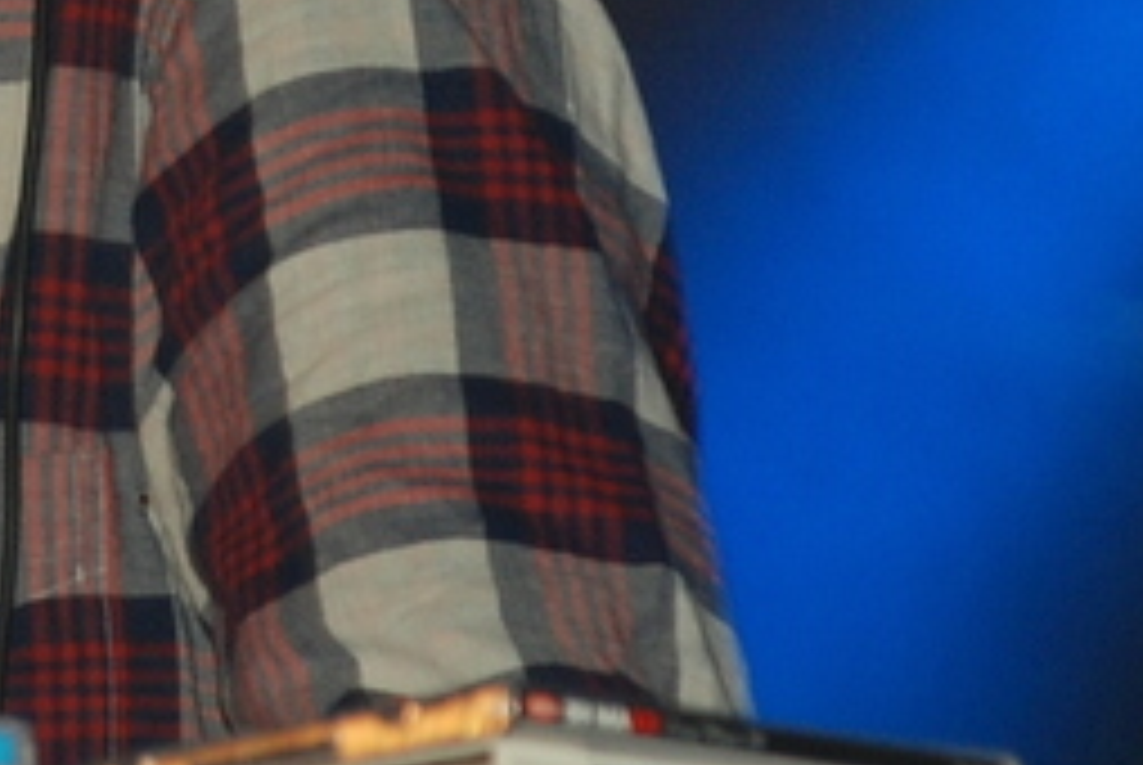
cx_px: 310
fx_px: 13541
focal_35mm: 426
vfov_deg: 3.2
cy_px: -63
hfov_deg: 4.8
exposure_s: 1/60
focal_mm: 100
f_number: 5.6
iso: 320
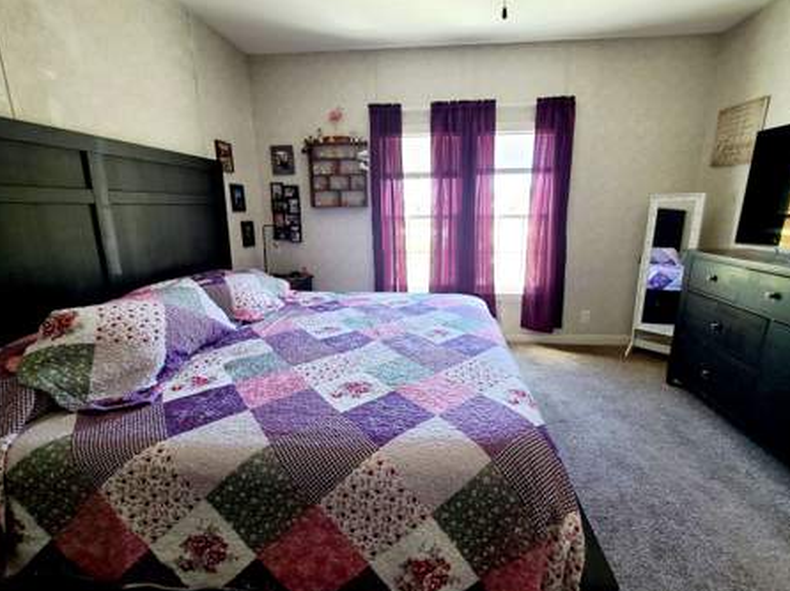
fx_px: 319
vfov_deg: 85.6
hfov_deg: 102.1
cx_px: 406
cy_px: 285
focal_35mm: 14
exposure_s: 1/60.2
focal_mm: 2.2
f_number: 2.2
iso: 250
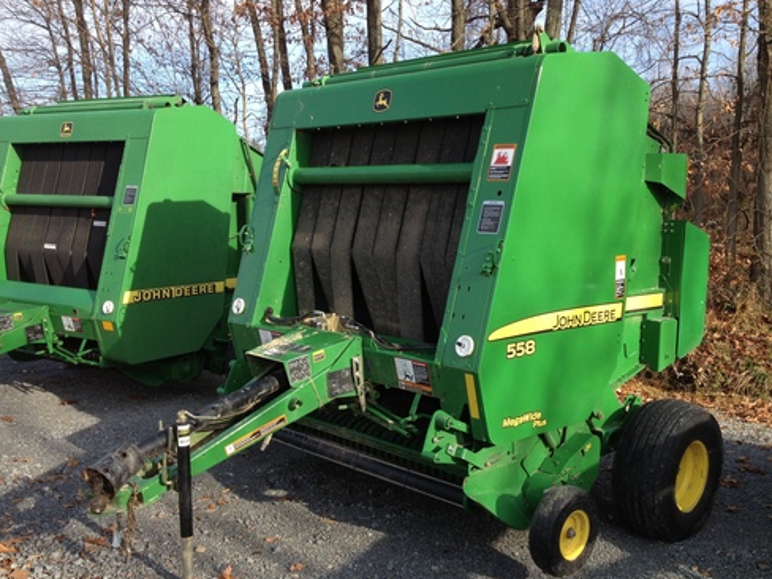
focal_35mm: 39
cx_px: 411
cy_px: 296
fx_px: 870
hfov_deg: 47.8
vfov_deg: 36.8
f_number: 2.4
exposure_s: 1/665
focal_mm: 4.28
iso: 50
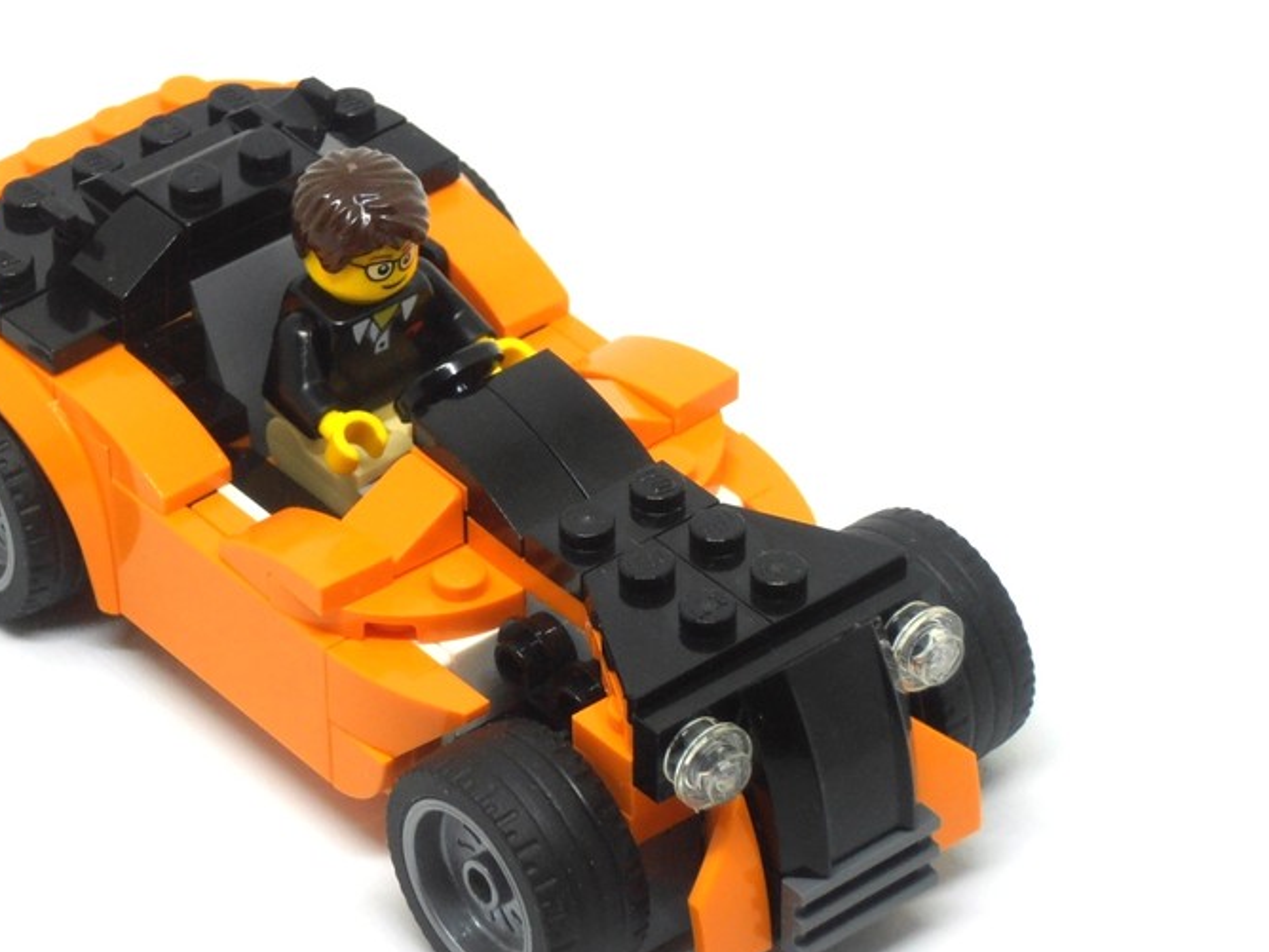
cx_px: 435
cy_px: 506
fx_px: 6819
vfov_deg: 8.0
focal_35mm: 186
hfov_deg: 10.6
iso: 125
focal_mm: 24.39
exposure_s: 1/20
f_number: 5.8
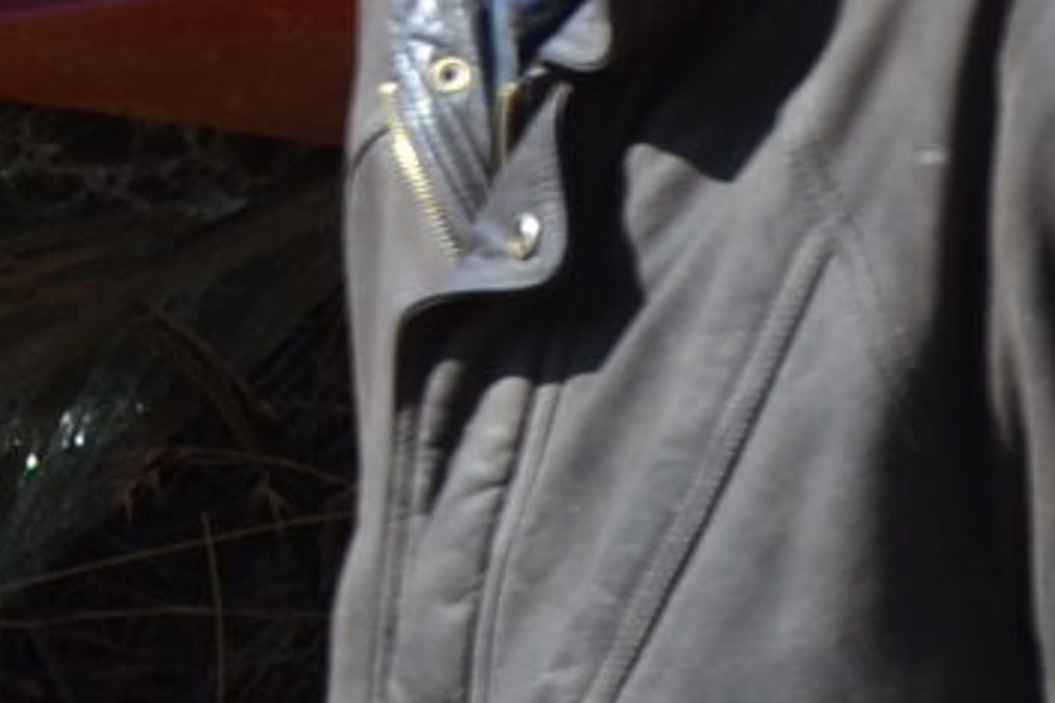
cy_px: -513
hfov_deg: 9.4
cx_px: -1429
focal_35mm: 196
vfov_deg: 6.8
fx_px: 5741
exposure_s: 1/160
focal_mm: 18
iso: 100
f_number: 6.3
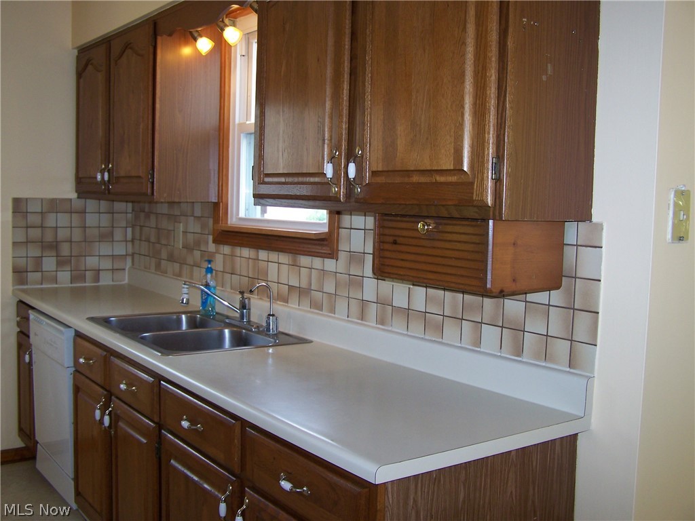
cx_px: 348
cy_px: 260
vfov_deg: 37.7
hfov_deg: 49.0
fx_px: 763
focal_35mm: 38
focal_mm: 6.3
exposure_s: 1/60
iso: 80
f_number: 2.8
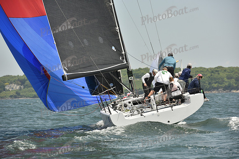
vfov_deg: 6.9
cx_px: 120
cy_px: 80
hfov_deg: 10.3
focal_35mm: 200
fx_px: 1328
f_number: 9
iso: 400
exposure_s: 1/1600
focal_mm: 200
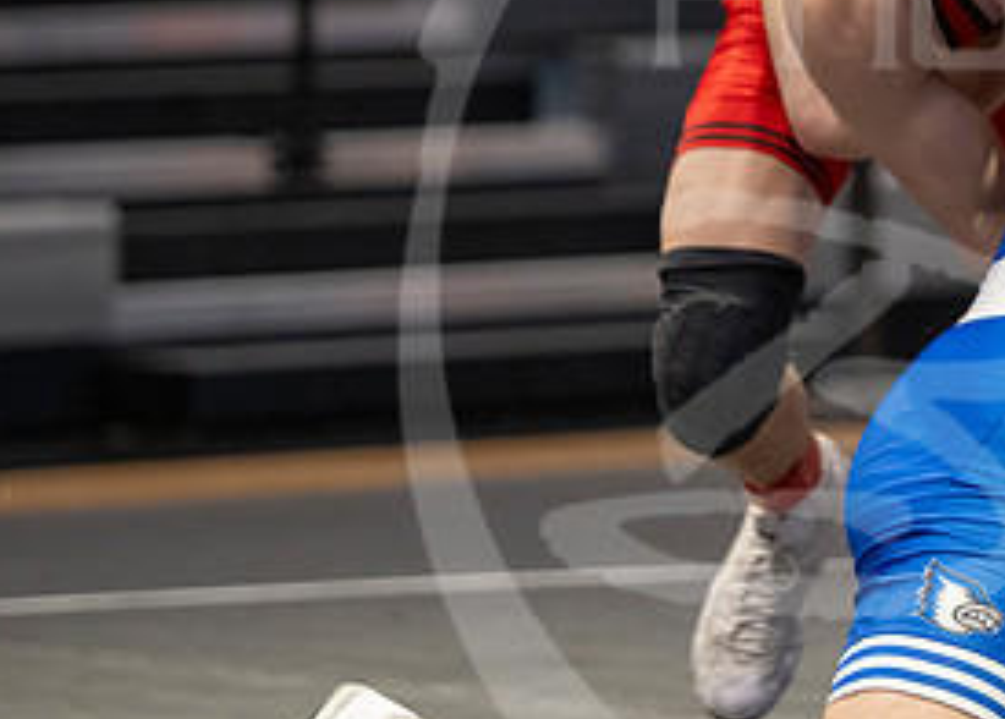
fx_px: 9766
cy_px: 474
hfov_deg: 5.9
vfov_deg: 4.2
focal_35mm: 342
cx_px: 947
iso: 3200
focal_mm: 125
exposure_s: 1/1000
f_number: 2.8
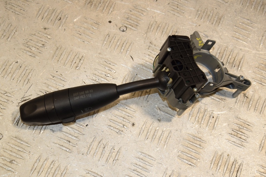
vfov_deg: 18.2
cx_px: 133
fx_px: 554
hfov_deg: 27.0
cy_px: 88
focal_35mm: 75
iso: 800
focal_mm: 50
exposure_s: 1/200
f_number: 11
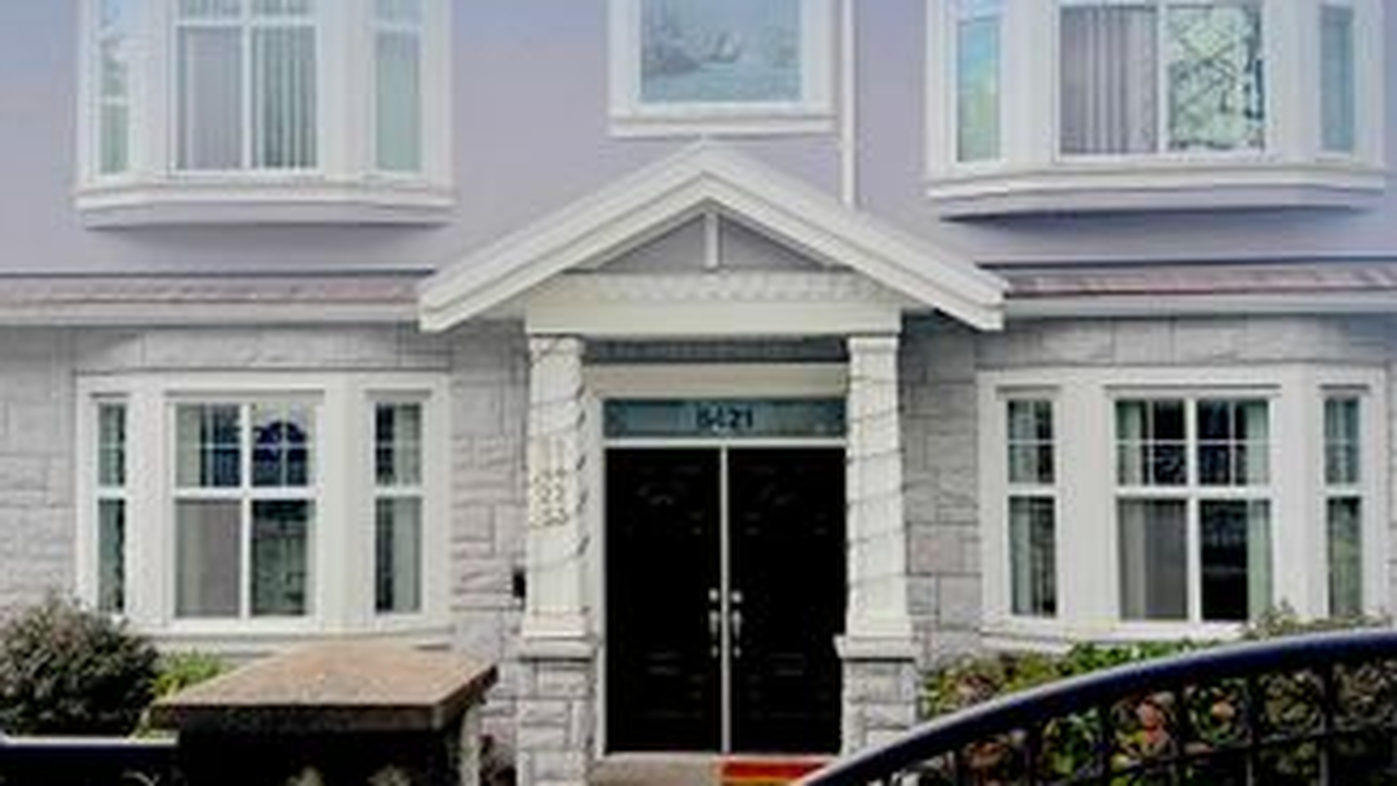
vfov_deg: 29.7
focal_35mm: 40
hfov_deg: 50.5
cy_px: 382
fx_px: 1482
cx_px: 709
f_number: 1.78
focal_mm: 6.76
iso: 100
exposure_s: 1/1192
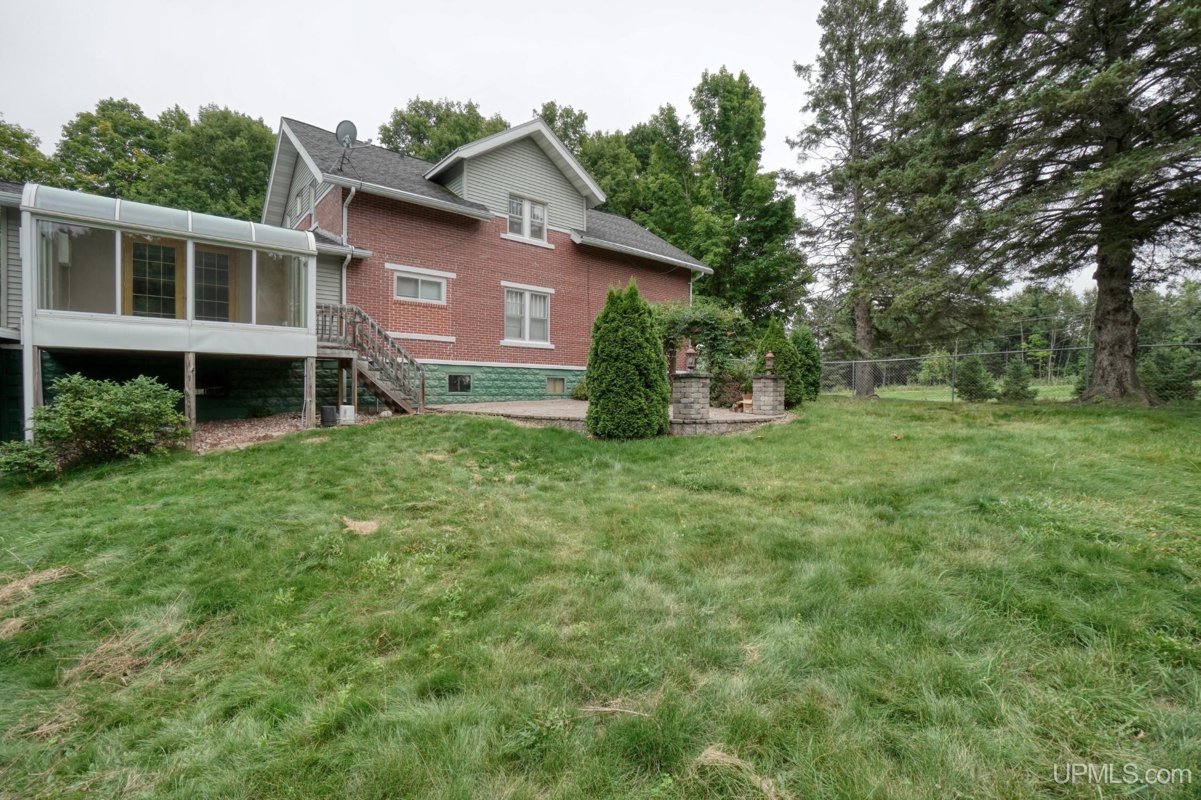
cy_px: 400
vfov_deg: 77.3
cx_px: 600
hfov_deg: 100.4
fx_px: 500
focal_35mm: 15
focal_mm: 10
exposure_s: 1/50
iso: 100
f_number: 11
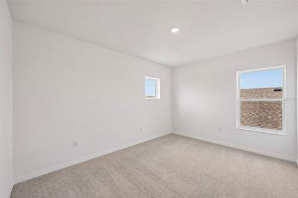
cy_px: 99
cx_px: 149
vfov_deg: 81.1
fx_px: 116
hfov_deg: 104.3
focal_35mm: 14
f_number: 8
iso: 400
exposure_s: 1/200
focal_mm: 14
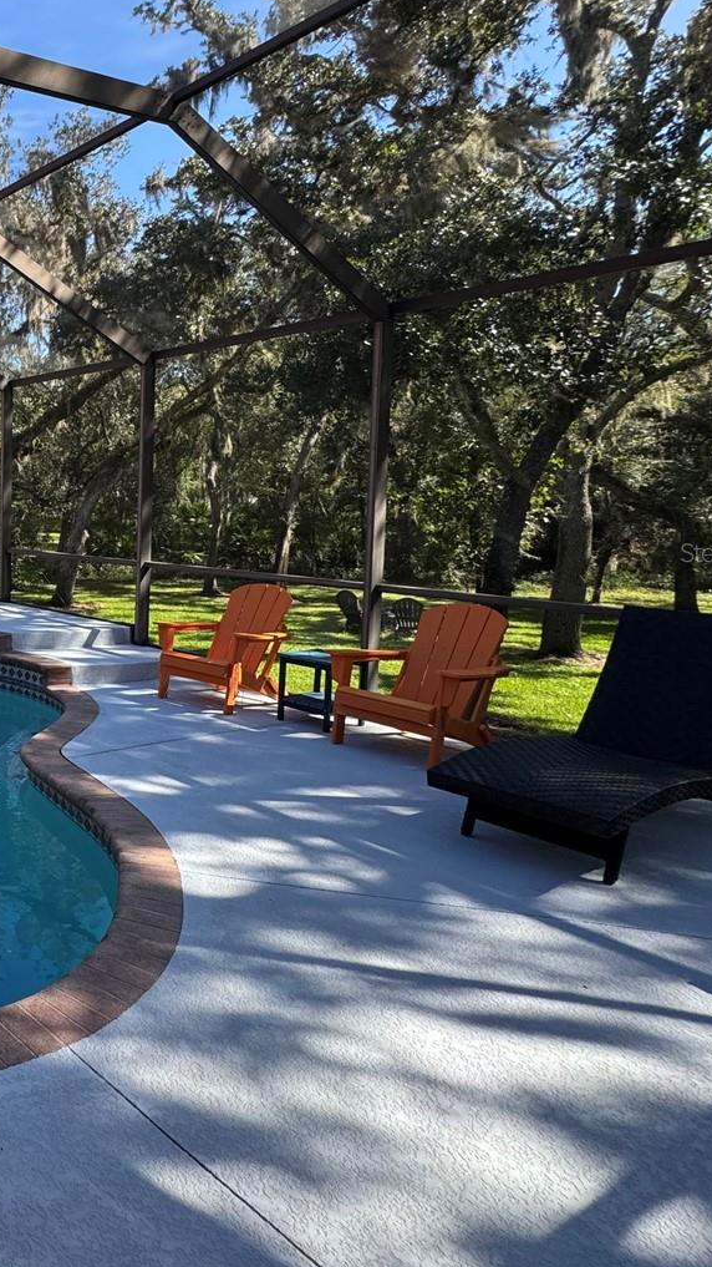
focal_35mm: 24
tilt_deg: -4.1
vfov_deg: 76.0
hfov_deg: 34.7
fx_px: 806
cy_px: 552
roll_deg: +0.1
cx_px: -198
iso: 40
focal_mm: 2.22
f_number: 2.2
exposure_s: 1/384
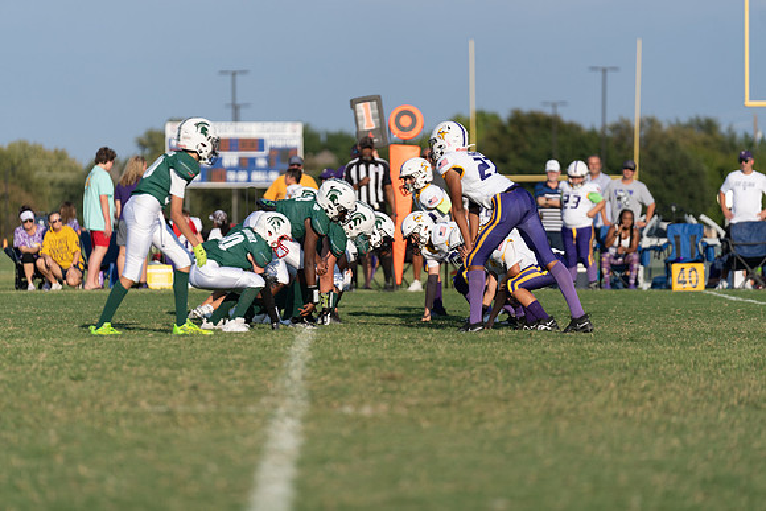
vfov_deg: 6.9
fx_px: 4256
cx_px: 383
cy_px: 256
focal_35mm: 200
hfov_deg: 10.3
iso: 100
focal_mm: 200
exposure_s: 1/2000
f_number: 2.8
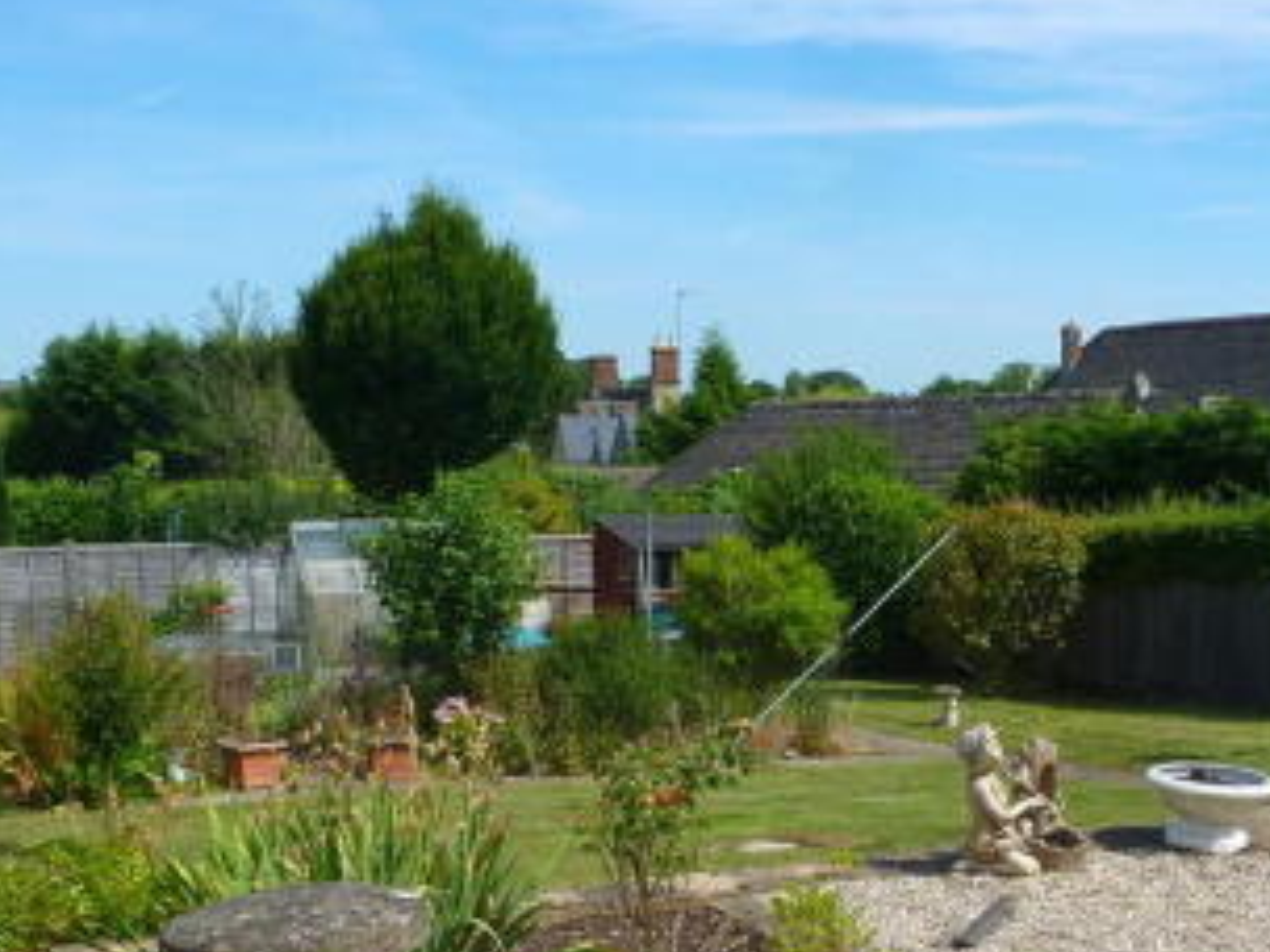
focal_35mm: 48
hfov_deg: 39.6
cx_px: 666
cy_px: 724
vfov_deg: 29.7
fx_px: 1761
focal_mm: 4.1
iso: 80
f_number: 4.5
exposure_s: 1/500
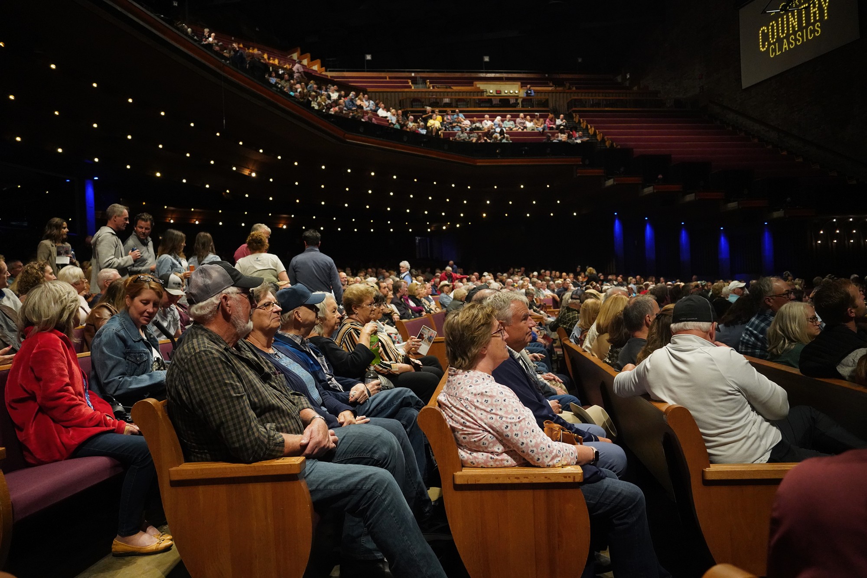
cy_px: 289
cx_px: 434
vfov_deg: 45.0
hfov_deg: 63.7
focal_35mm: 29
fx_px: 698
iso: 8000
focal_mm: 29
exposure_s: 1/100
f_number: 4
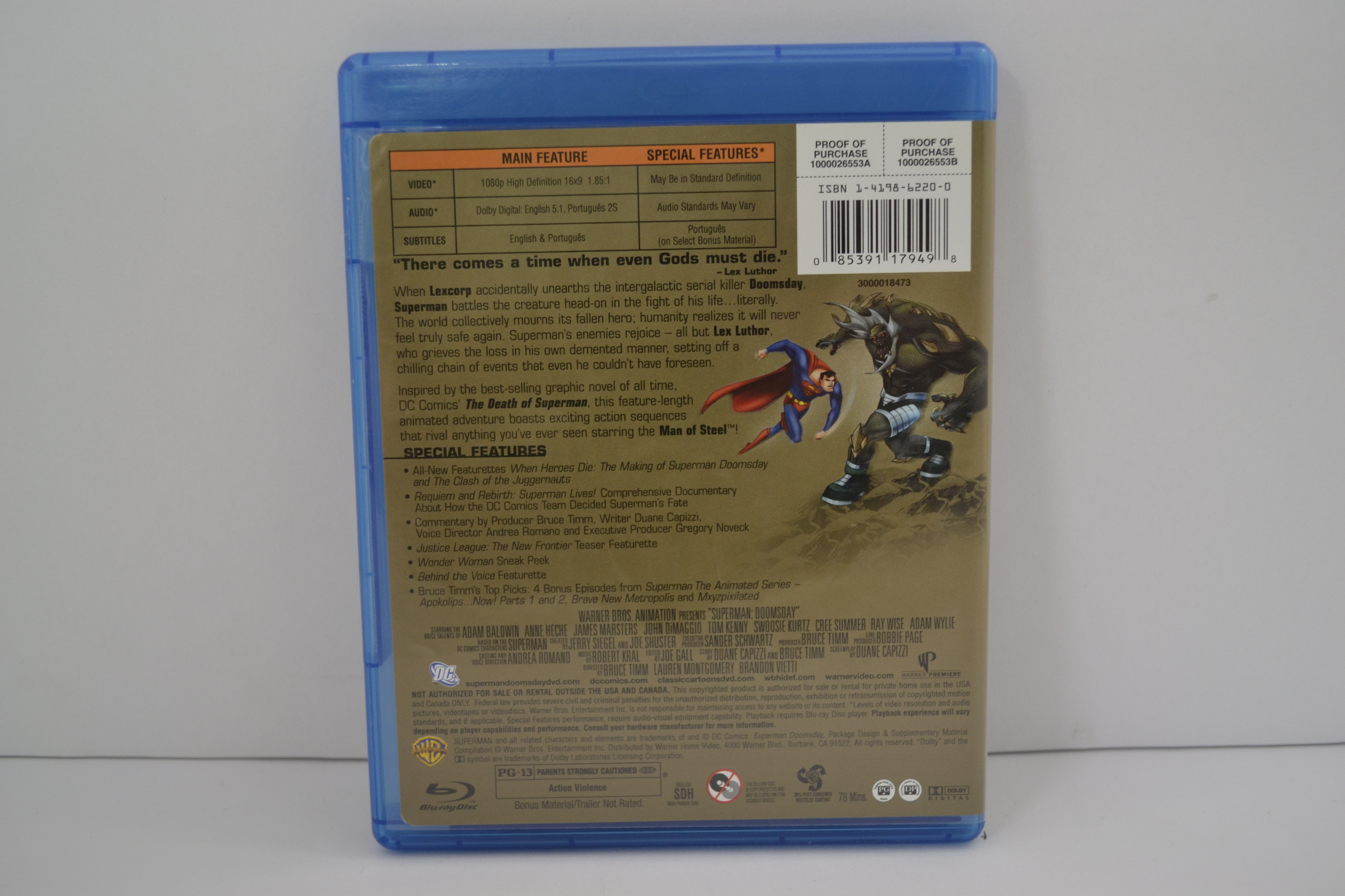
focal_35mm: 33
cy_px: 448
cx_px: 672
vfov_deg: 40.0
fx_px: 1233
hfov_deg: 57.2
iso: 500
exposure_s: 1/15
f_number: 3.8
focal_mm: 22
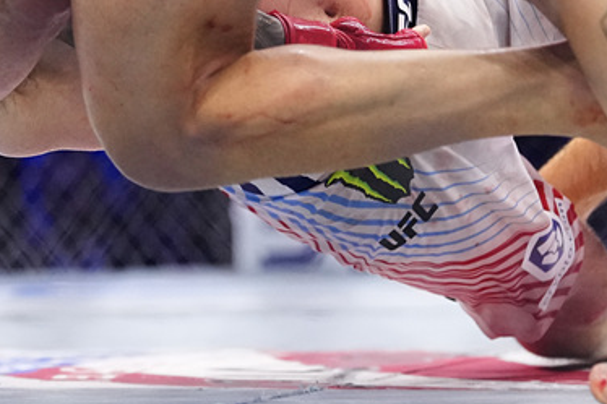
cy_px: -117
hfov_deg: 7.1
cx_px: 57
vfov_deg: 4.7
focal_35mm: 289
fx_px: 4870
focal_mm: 100
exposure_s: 1/1600
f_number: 2.2
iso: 4000
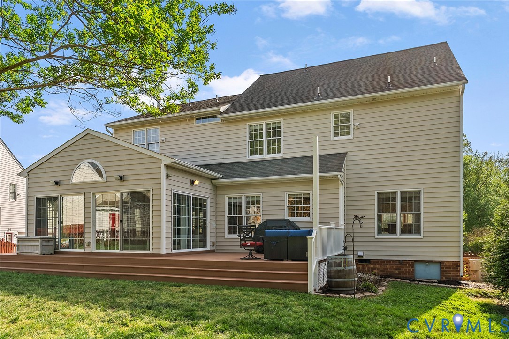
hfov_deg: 73.7
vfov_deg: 53.2
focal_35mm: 24
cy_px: 170
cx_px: 254
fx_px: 339
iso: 100
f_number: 8
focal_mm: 24
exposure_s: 1/60
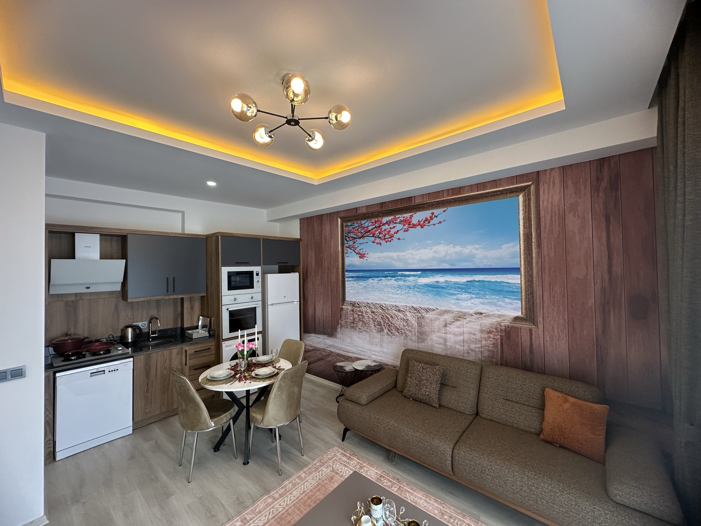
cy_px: 263
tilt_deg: +1.3
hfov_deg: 102.1
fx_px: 284
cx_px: 350
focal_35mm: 14
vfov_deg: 85.7
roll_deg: +1.2
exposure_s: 1/100
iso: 160
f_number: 2.2
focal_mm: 2.22
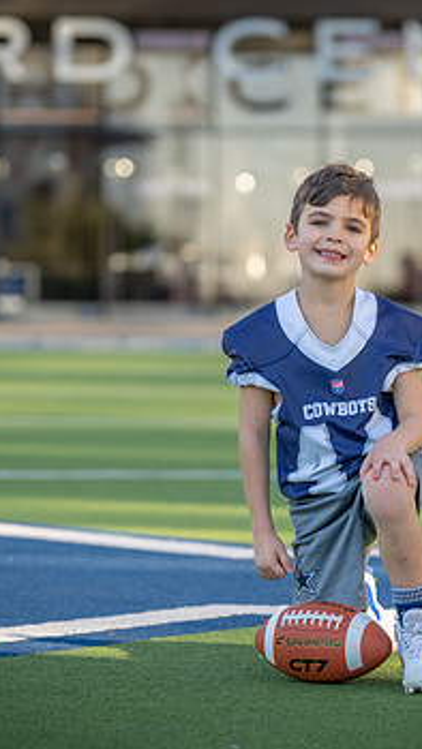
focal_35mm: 185
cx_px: 335
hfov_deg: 6.6
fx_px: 3678
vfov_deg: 11.6
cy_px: 416
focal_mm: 105
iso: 100
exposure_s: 1/400
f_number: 2.8
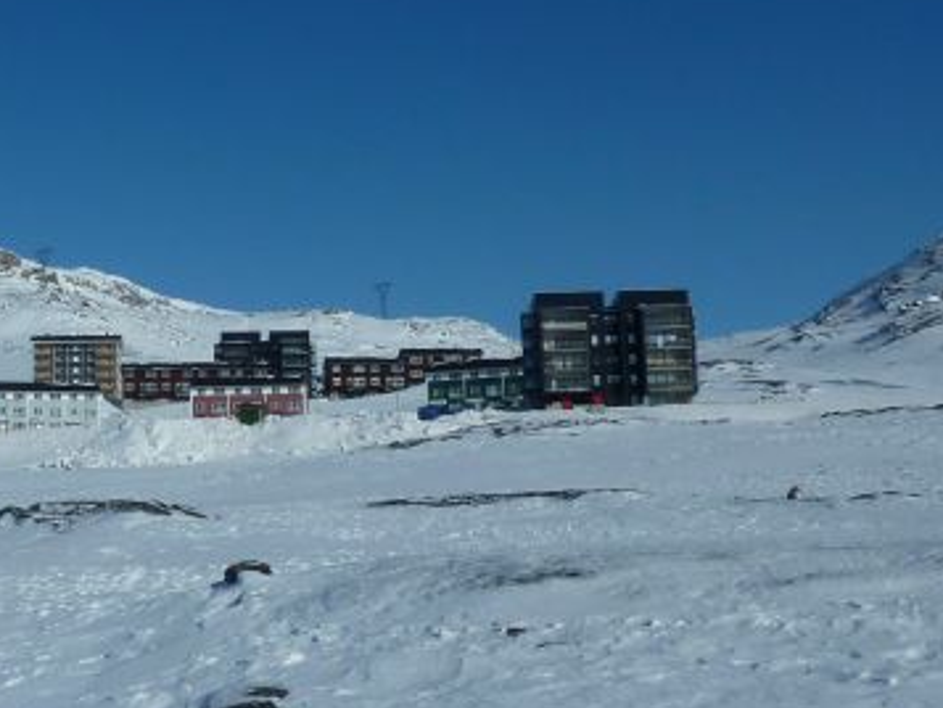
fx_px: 1526
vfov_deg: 26.1
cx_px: -26
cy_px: 330
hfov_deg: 31.4
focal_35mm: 56
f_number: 6.3
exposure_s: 1/1000
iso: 80
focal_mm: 4.1
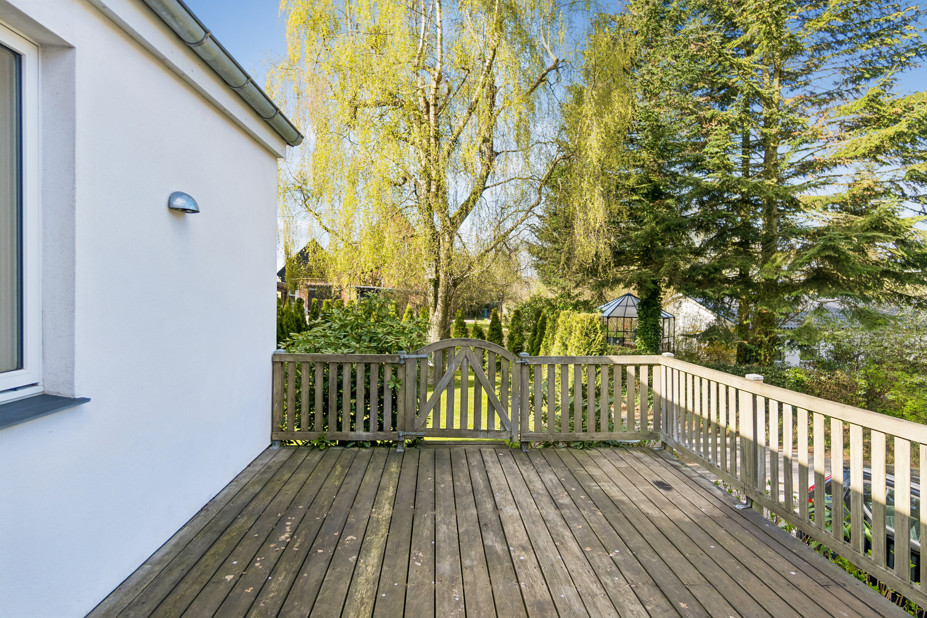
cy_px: 309
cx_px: 464
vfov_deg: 63.2
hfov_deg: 85.4
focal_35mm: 20
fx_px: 502
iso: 200
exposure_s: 1/500
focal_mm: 13
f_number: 4
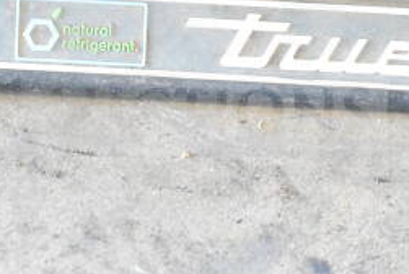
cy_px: 20
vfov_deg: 6.9
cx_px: 204
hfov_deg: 10.3
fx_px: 2277
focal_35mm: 200
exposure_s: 1/100
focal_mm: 55
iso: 14400
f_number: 5.6
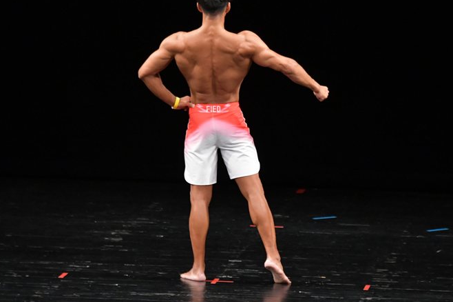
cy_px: 148
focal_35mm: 318
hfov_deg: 6.5
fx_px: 3999
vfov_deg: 4.3
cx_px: 234
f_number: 5.6
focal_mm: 180
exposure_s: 1/400
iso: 3200
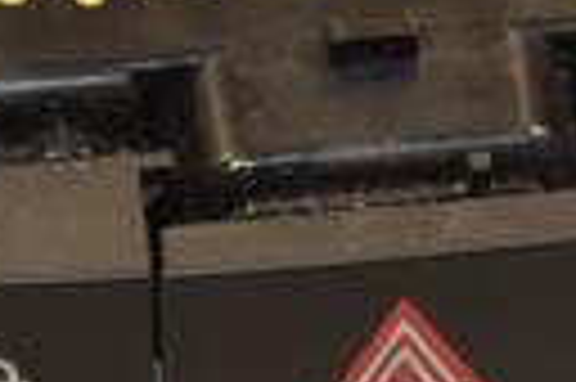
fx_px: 11782
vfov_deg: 1.9
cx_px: 418
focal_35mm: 737
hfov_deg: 2.8
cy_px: 261
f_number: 5.6
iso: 800
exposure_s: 1/200
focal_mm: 105
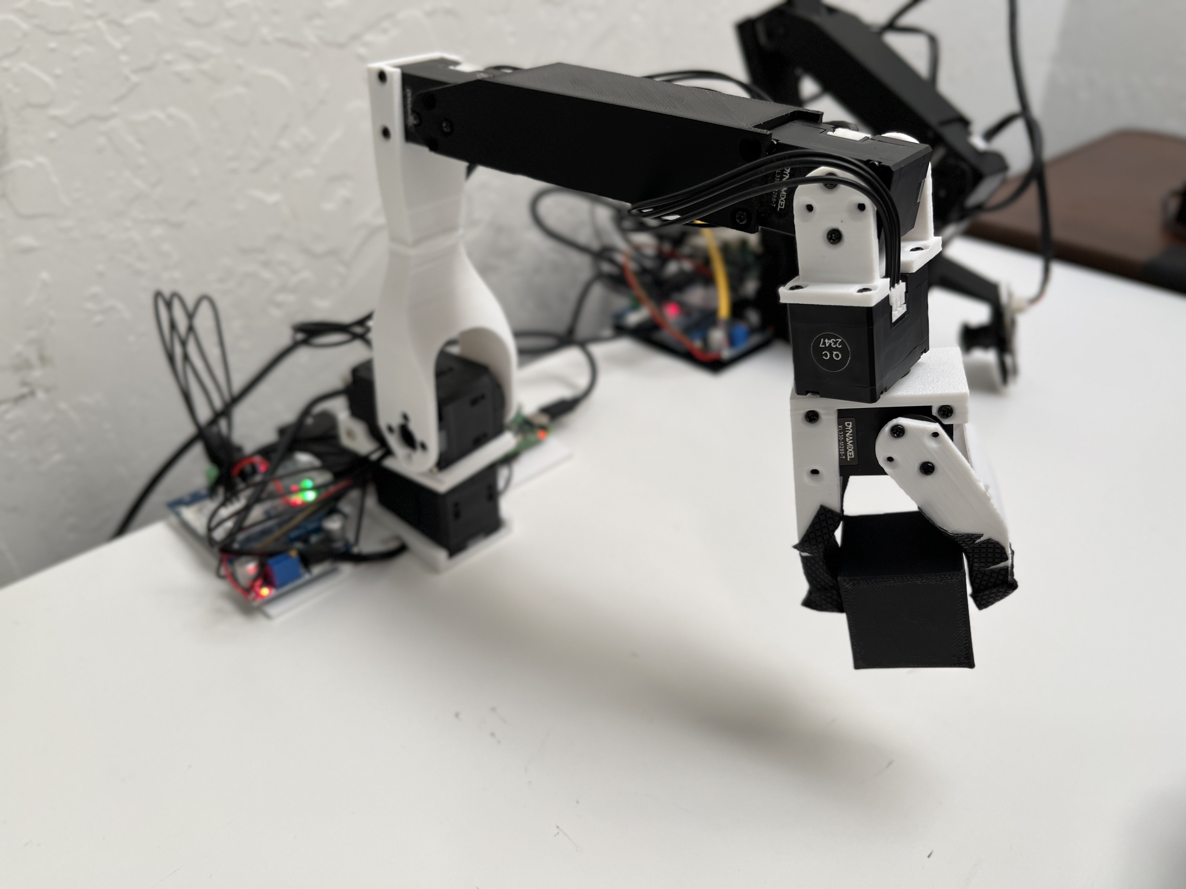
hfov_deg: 67.3
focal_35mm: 26
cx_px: 593
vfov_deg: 53.1
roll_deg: -1.7
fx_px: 891
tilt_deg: -31.5
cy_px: 444
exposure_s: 1/124
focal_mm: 5.1
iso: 32
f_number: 1.6
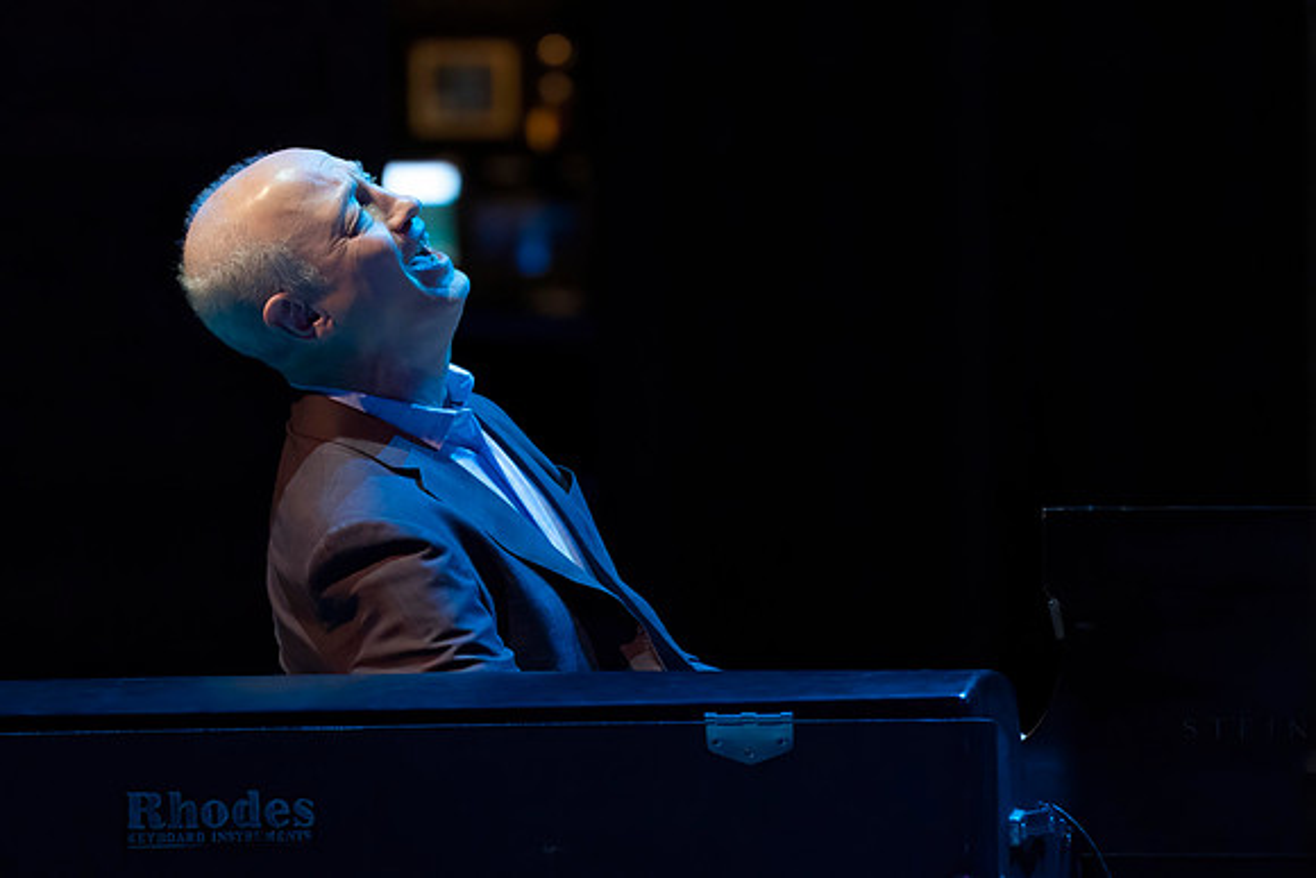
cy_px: 312
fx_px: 22102
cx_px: 591
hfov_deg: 3.4
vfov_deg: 2.3
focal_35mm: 604
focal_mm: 400
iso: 5000
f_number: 5.6
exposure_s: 1/250
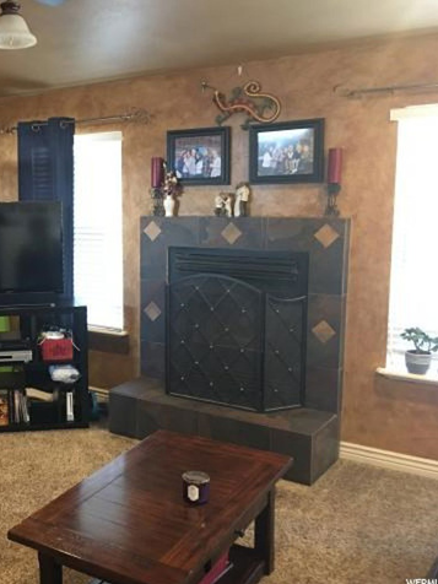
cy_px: 293
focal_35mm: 39
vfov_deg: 47.9
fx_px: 658
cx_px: 53
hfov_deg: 34.9
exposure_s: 1/4
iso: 64
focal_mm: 4.15
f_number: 2.2
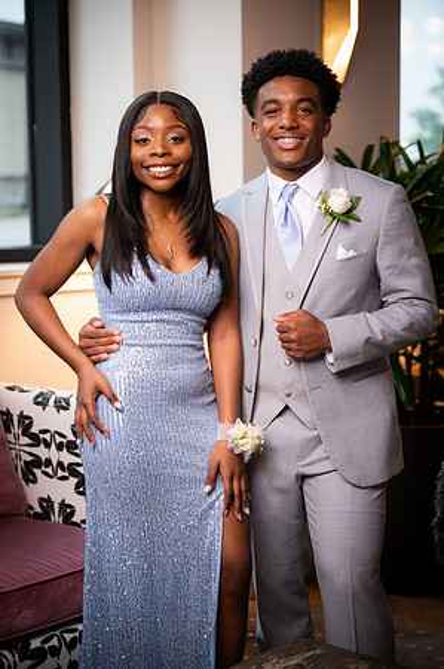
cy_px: 334
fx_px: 1112
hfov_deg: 22.6
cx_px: 222
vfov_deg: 33.4
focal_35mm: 60
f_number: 2.8
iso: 1600
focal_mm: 60
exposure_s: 1/250
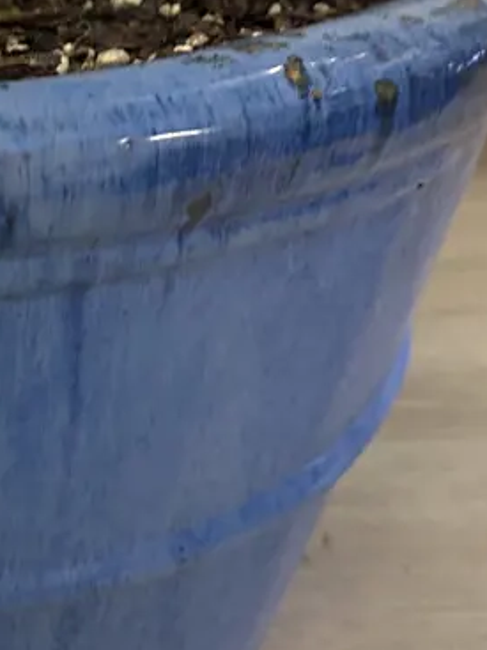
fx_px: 1258
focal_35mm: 67
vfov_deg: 29.0
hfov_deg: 20.5
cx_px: -103
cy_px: 298
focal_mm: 6.86
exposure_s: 1/50
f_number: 1.78
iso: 400
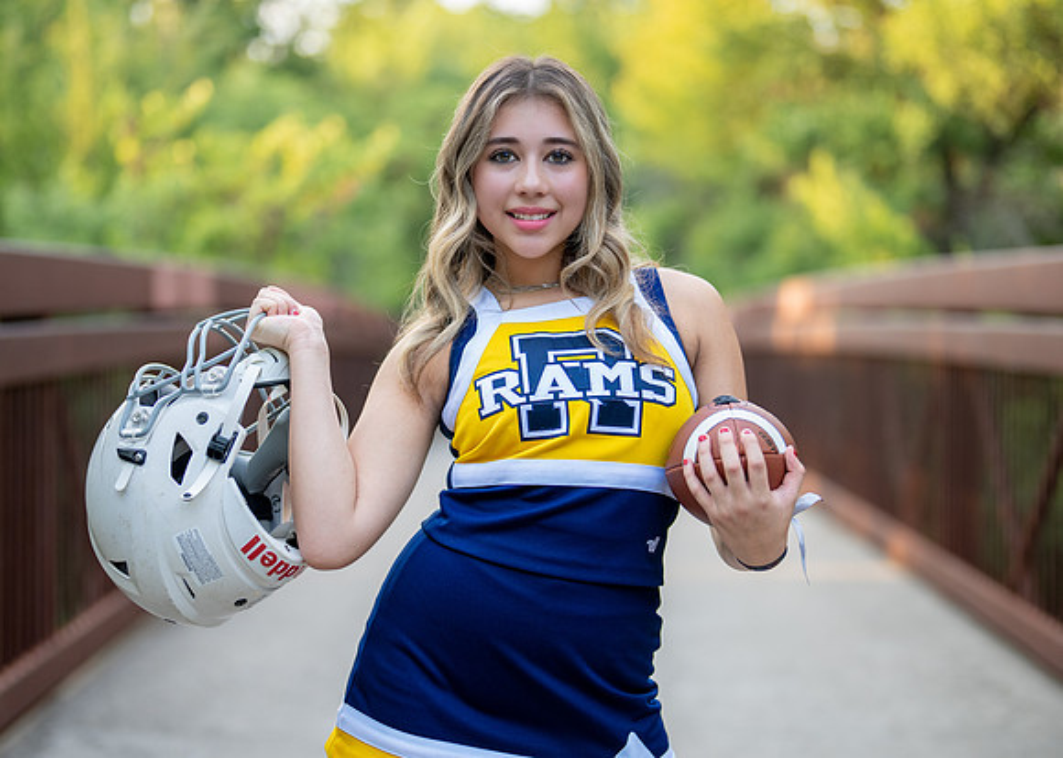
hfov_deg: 29.2
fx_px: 2037
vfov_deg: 21.1
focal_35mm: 68
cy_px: 414
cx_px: 538
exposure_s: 1/500
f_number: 1.2
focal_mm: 50
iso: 200
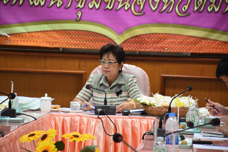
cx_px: 114
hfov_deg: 10.5
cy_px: 76
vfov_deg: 7.0
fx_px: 1235
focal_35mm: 195
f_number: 5.6
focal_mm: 130
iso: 1250
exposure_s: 1/60
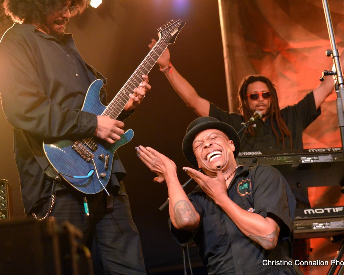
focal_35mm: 129
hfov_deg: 15.0
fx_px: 1309
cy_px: 137
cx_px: 174
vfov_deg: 12.0
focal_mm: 75
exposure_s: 1/100
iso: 1600
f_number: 4.5
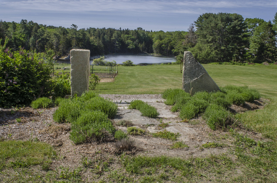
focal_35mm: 36
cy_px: 92
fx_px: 276
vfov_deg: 36.7
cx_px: 138
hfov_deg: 53.2
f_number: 22
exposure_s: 1/80
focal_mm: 24
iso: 200
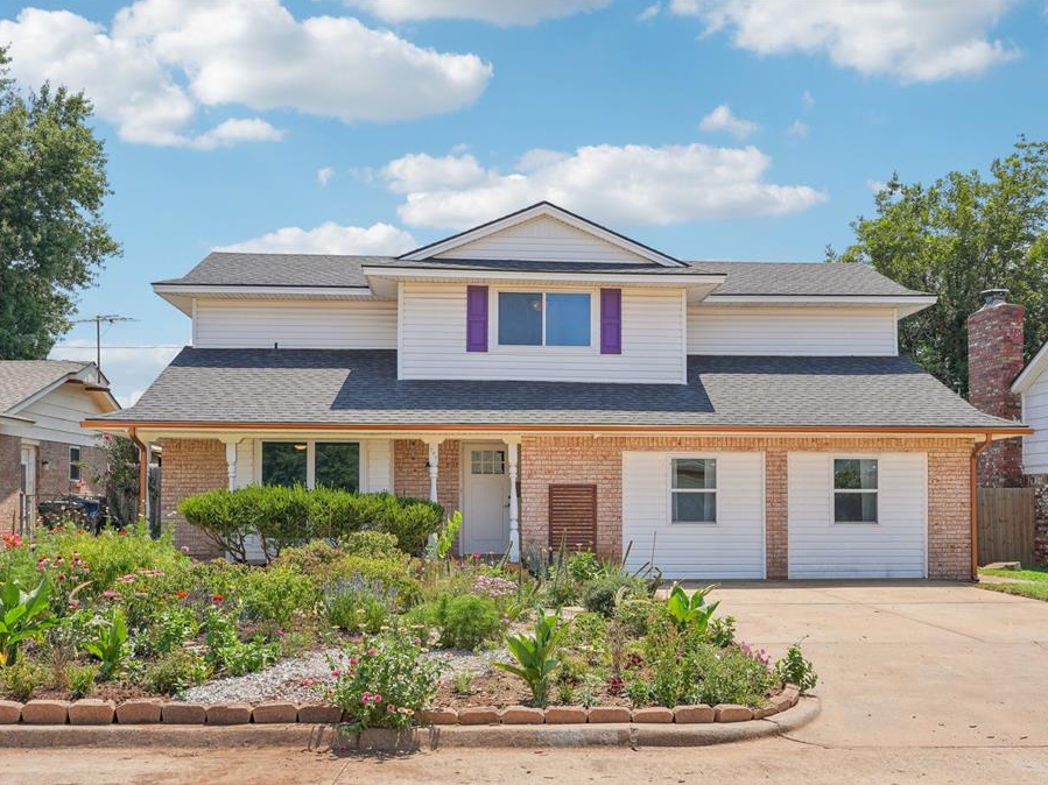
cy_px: 391
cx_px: 564
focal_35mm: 36
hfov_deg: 51.9
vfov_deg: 40.1
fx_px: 1076
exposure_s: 1/160
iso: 100
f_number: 8
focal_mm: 32.5
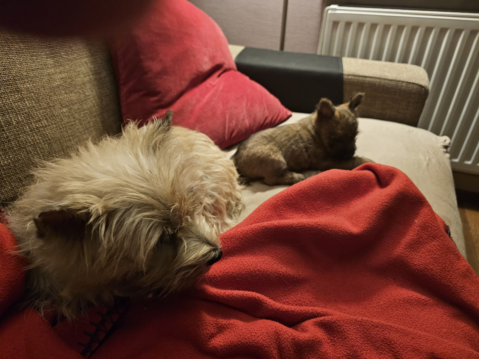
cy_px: 180
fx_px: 318
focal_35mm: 23
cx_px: 240
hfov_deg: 73.9
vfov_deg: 58.9
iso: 1000
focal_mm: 6.3
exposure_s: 1/35
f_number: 1.7
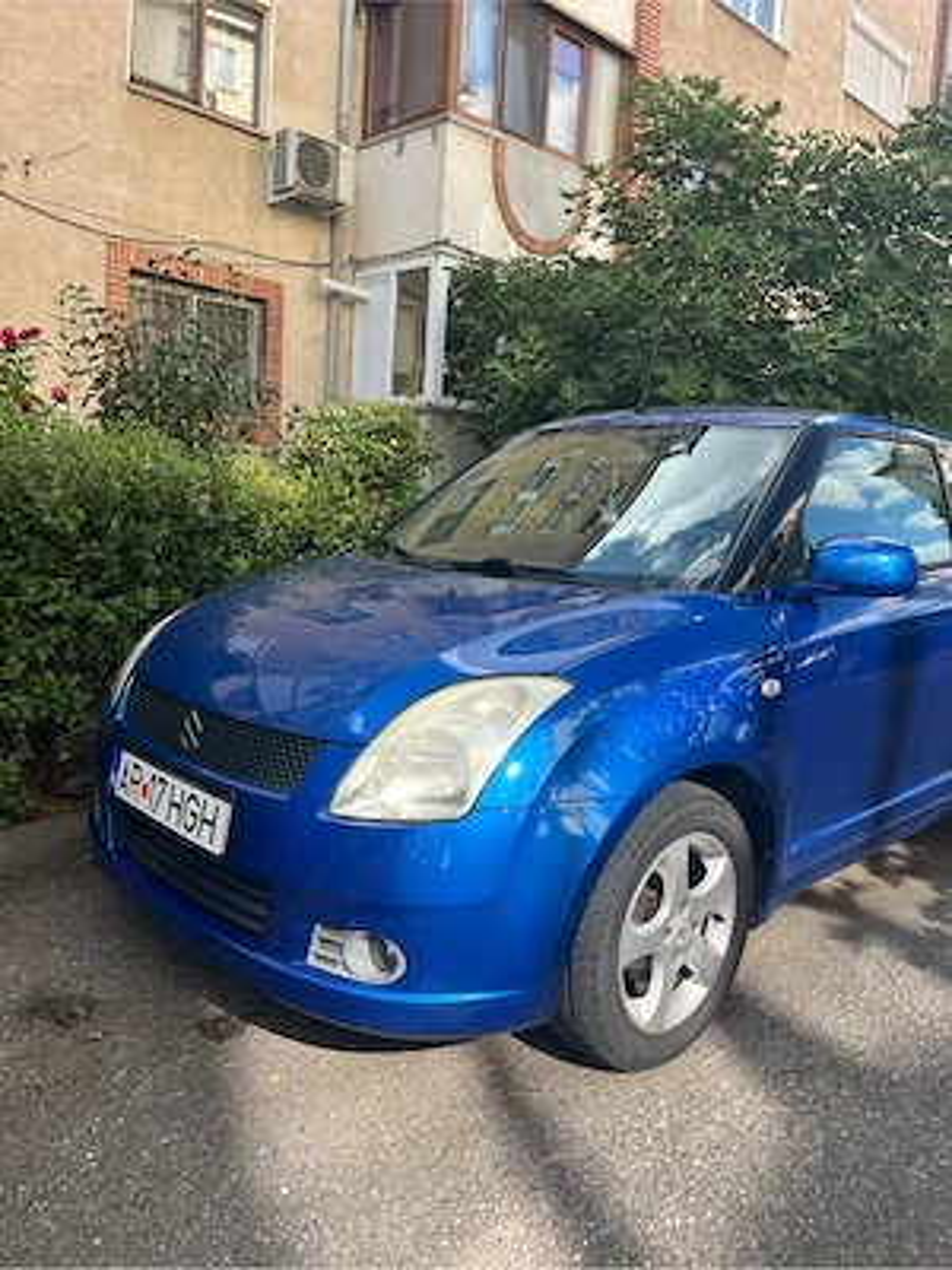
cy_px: 635
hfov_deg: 53.1
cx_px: 476
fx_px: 953
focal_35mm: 26
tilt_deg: -7.4
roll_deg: -2.3
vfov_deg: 67.3
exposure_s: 1/611
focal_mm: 5.1
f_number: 1.6
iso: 50
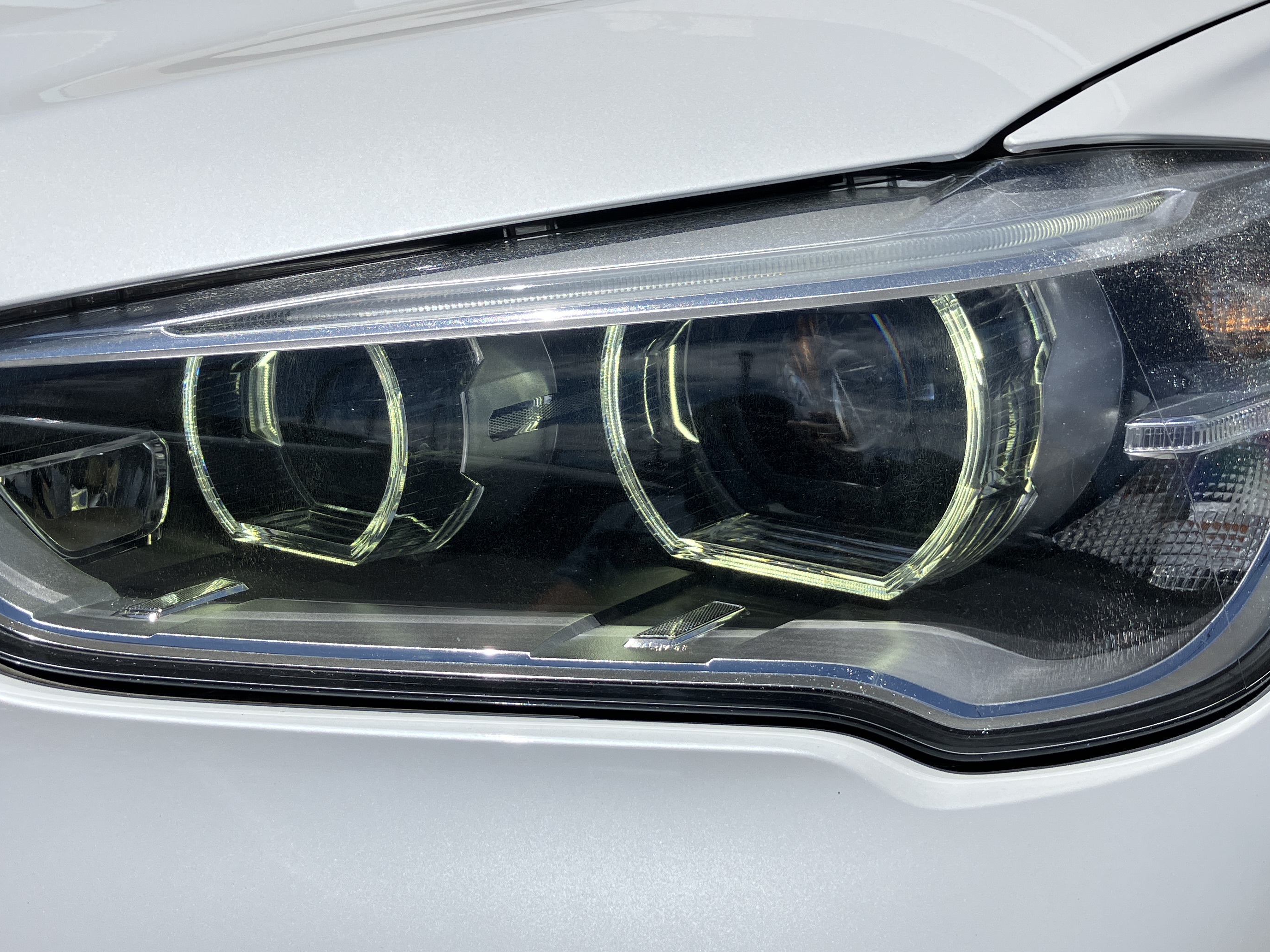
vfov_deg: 35.0
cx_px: 603
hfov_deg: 45.8
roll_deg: -2.1
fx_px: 1504
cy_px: 379
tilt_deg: -9.4
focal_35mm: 41
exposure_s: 1/3745
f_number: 1.8
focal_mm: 3.99
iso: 32
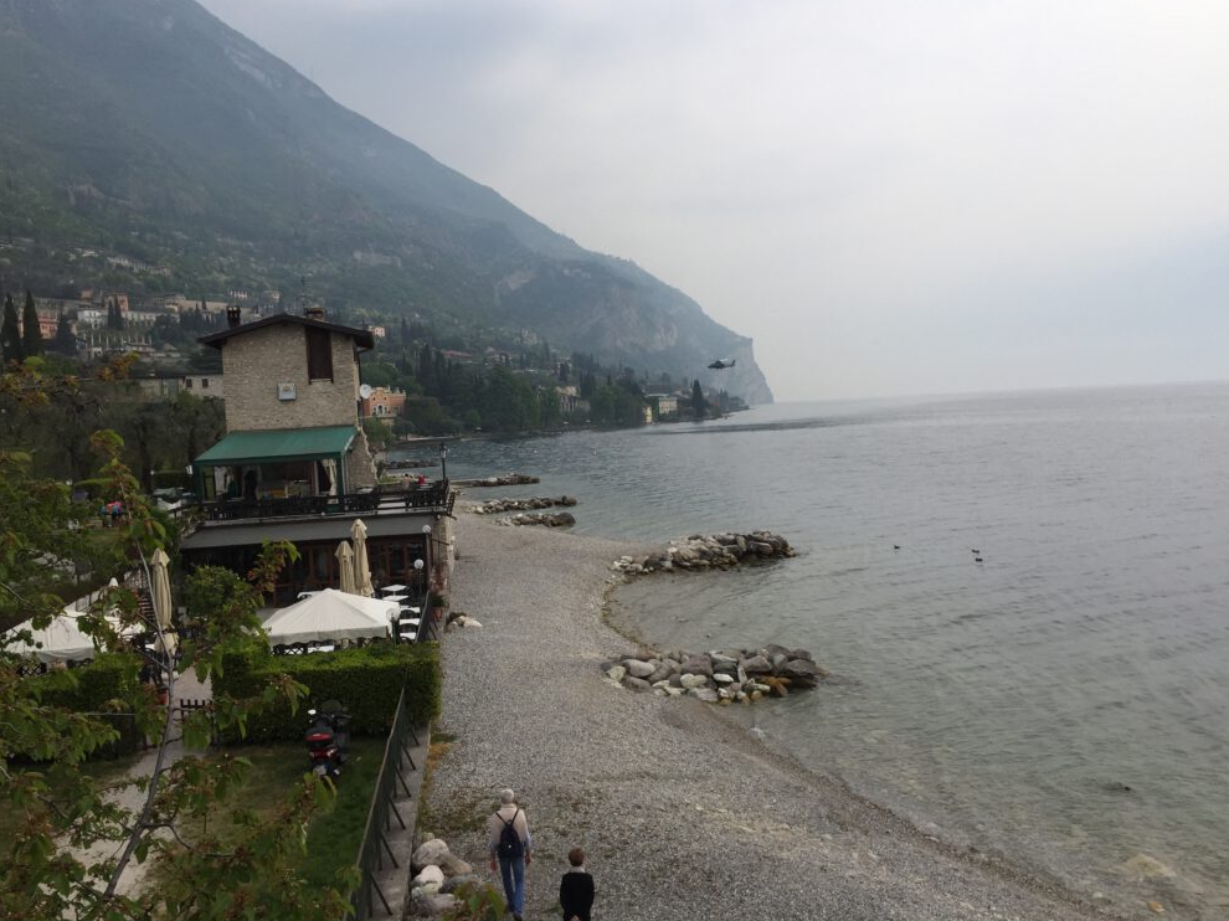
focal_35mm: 30
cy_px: 446
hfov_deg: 60.0
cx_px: 601
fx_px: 1065
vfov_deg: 46.8
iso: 32
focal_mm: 4.15
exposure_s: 1/3049
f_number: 2.2
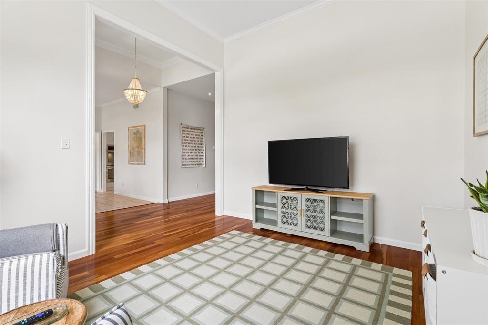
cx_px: 244
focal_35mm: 17
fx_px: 230
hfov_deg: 93.3
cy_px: 162
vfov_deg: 70.4
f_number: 10
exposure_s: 1/5
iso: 400
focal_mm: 17
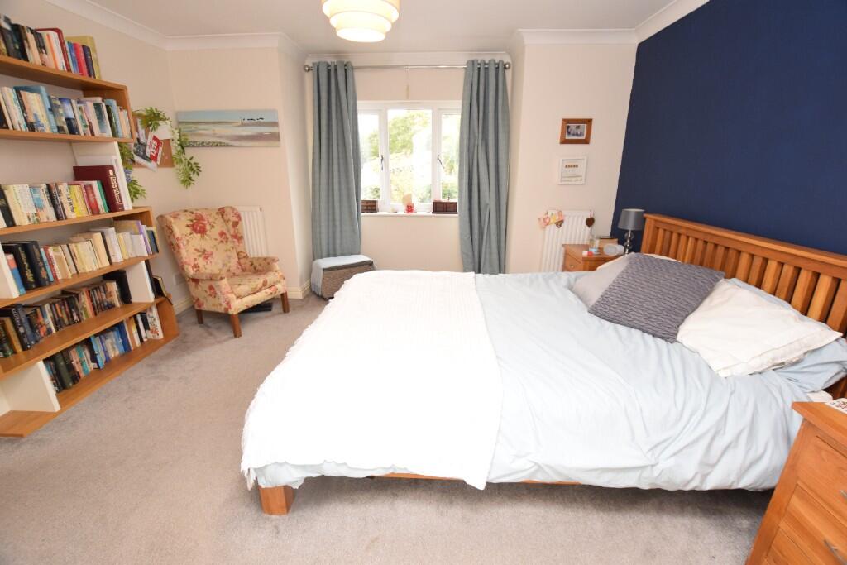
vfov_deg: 77.3
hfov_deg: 100.4
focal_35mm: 15
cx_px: 424
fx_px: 353
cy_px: 282
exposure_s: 1/80
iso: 800
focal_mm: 10
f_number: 4.5
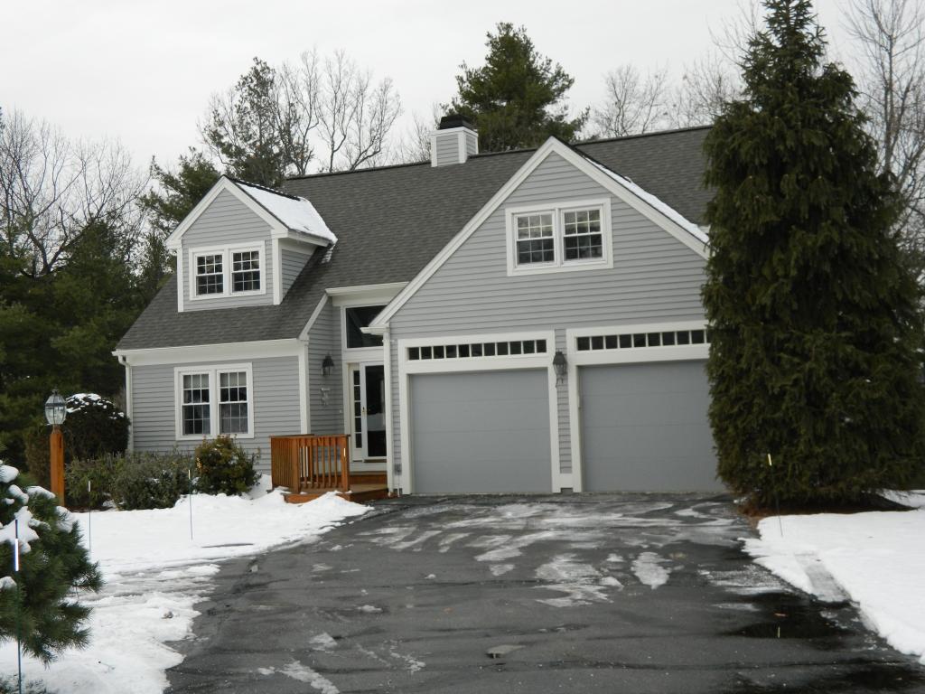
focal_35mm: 47
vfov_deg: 30.9
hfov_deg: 40.4
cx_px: 462
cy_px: 347
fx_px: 1256
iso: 110
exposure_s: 1/250
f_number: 3.6
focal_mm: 8.4
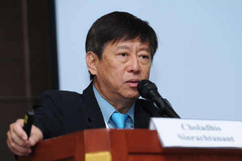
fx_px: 1673
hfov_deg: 8.3
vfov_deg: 5.5
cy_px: 91
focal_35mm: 249
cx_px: 137
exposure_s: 1/125
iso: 1000
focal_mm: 185
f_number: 4
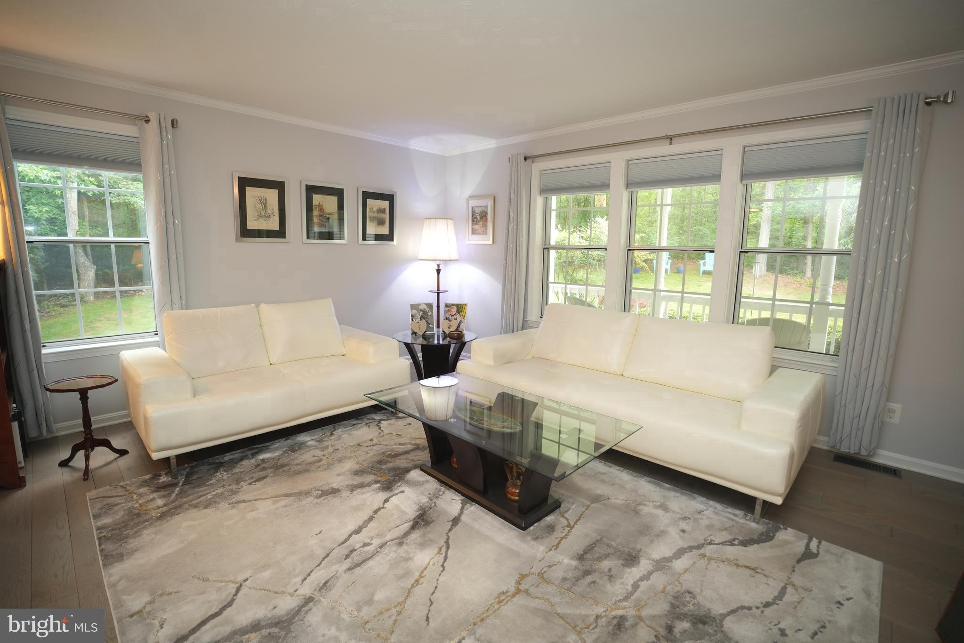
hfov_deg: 96.7
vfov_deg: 73.7
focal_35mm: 16
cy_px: 322
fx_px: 428
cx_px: 482
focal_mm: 16
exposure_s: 1/60
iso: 320
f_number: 2.8
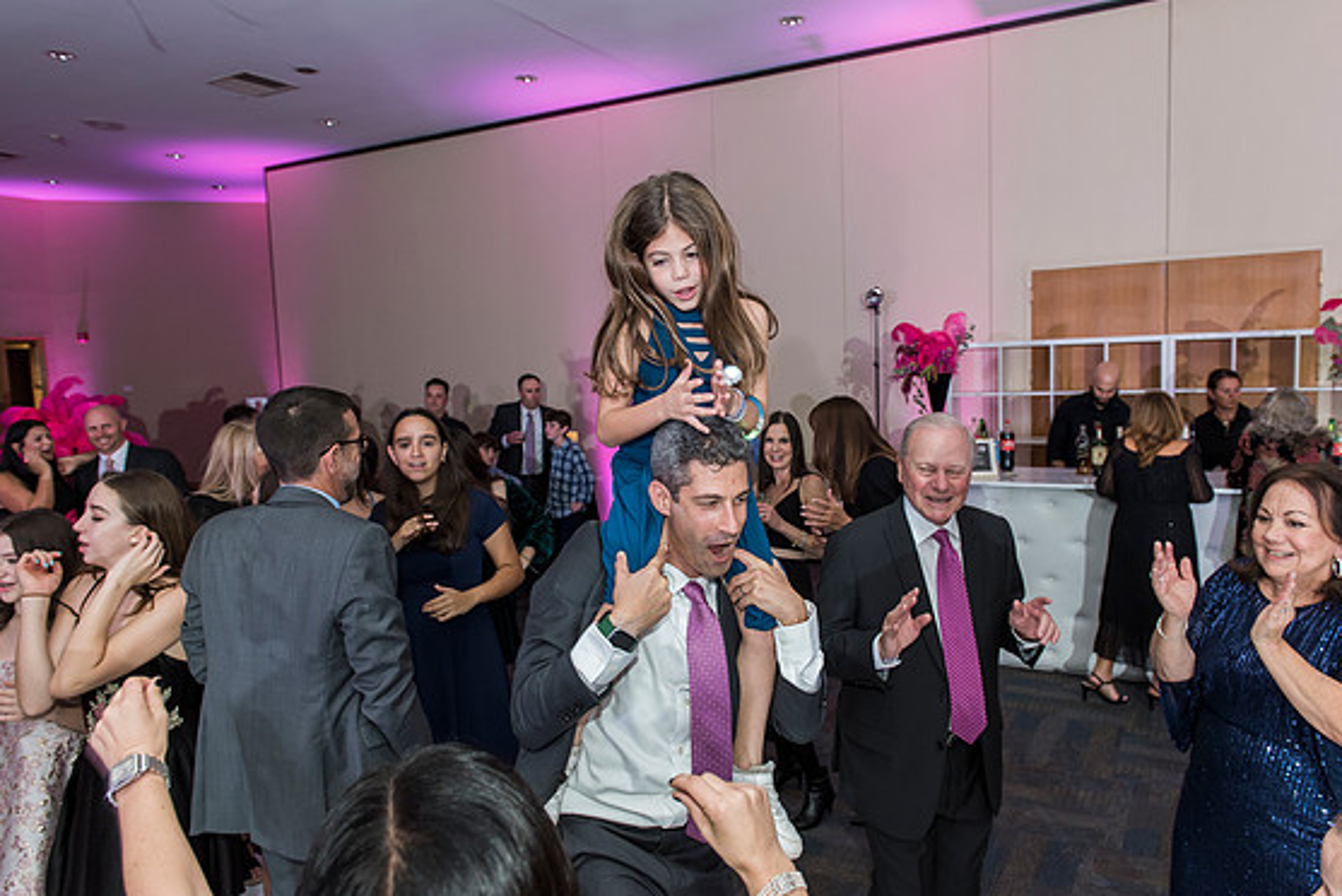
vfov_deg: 51.3
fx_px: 932
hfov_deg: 71.5
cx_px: 691
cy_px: 447
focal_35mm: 25
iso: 1000
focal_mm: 24
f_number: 4.5
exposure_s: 1/100
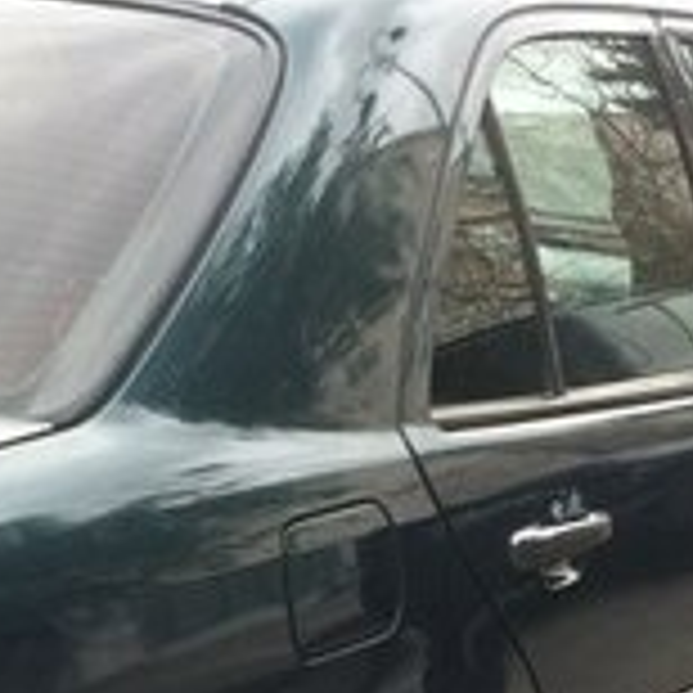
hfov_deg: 15.5
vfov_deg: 15.3
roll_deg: -1.9
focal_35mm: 110
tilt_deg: -18.7
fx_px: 2491
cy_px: 817
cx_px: -27
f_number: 2.2
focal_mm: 4.15
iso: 40
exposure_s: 1/100
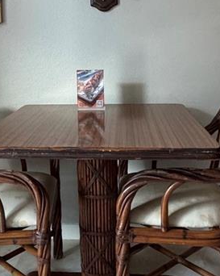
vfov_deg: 38.4
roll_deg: +0.8
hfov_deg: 31.3
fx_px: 391
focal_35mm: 48
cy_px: 94
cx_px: 87
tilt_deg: -7.8
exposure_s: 1/60
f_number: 2.2
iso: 400
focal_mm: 2.22
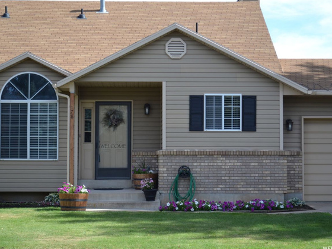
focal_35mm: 91
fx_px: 868
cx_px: 155
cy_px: 124
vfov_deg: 16.3
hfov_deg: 21.6
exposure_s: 1/160
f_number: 6.3
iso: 100
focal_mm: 55
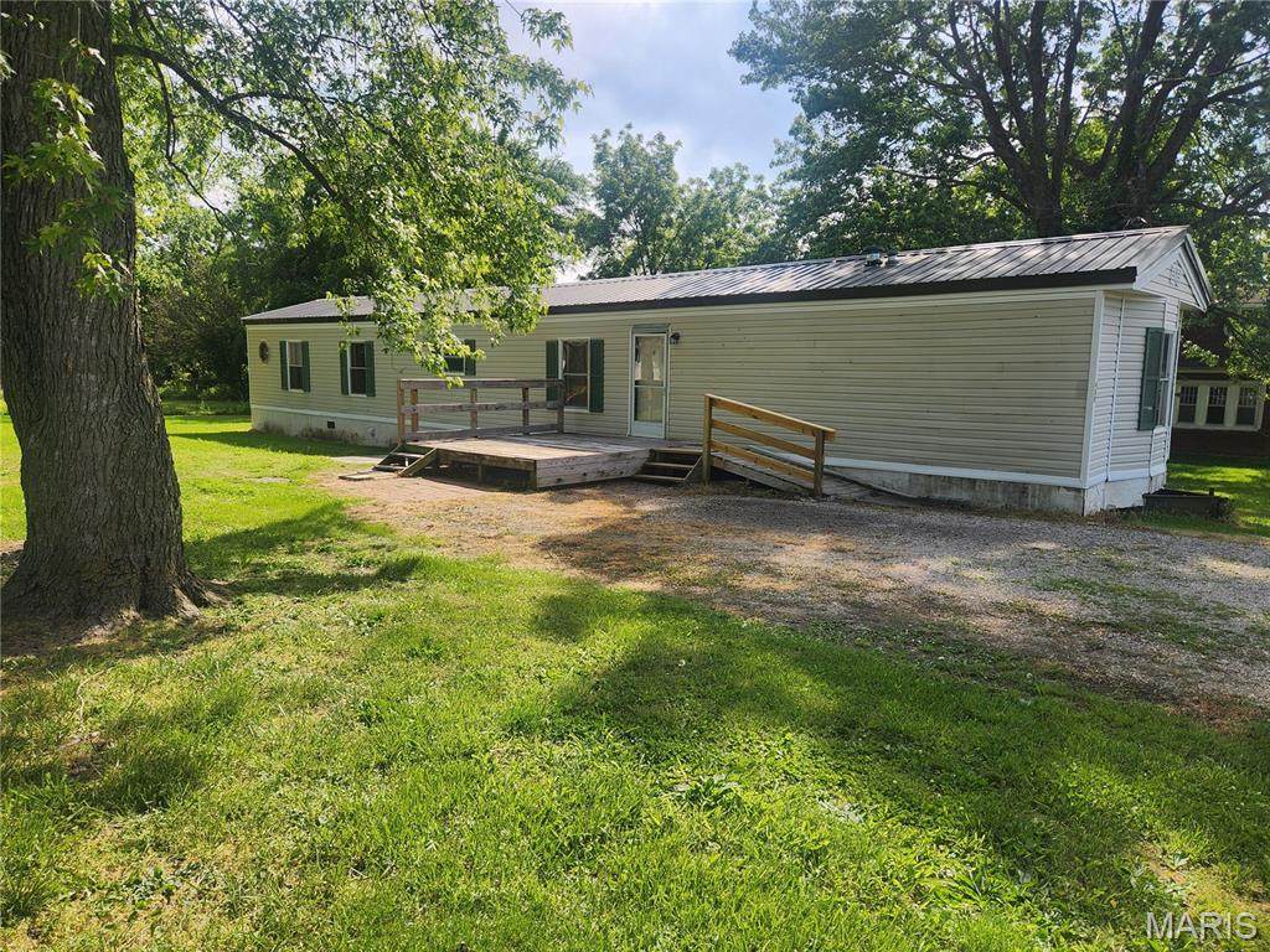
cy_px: 476
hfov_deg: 73.9
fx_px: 844
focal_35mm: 23
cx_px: 635
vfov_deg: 58.9
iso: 20
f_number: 1.8
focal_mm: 5.4
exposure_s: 1/1179
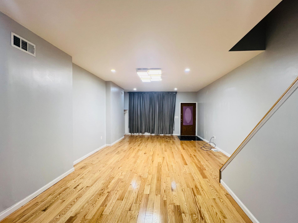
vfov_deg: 85.6
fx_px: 121
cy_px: 116
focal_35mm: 14
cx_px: 155
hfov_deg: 102.0
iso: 125
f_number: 1.8
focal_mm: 1.57
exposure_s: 1/60
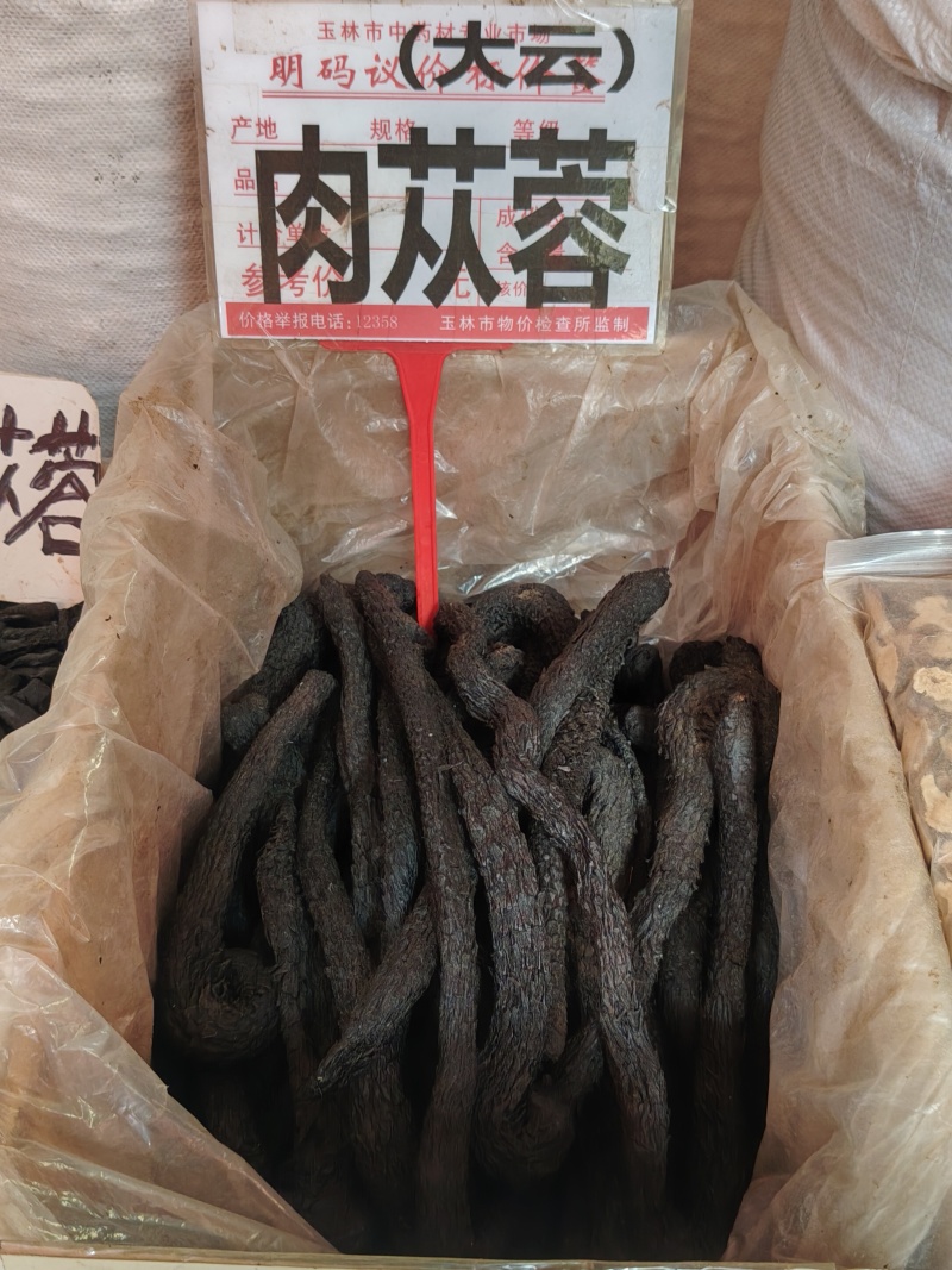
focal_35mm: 36
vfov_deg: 51.4
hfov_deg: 39.6
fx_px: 1320
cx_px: 476
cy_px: 635
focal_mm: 4.84
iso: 383
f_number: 1.88
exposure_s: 1/120
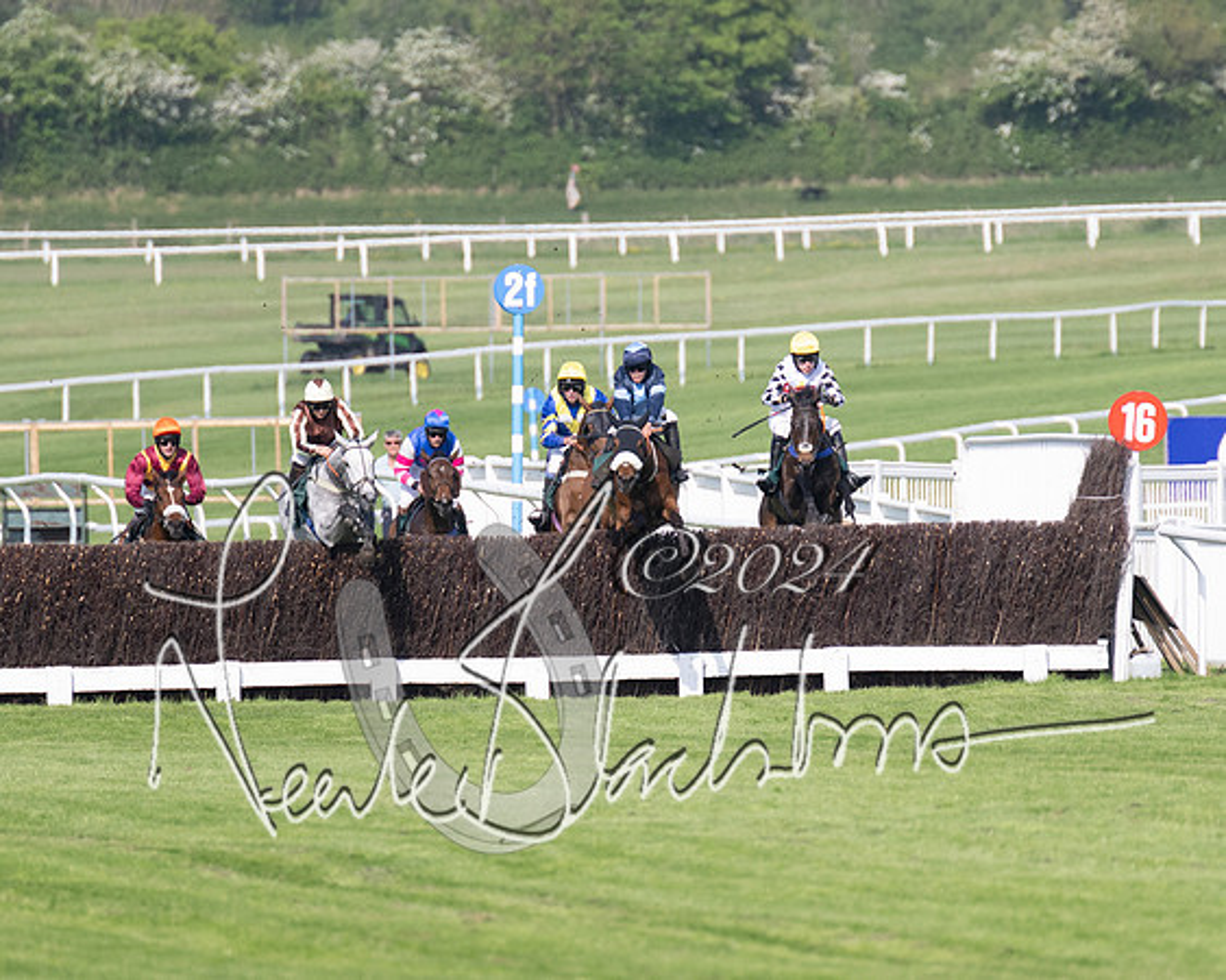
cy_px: 474
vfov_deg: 2.4
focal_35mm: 658
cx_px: 654
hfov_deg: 2.9
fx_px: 23855
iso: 400
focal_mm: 280
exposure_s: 1/3200
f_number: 4
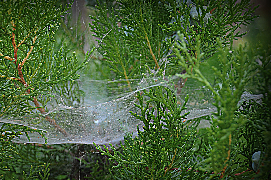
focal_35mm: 90
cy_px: 96
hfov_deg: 22.6
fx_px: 677
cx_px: 109
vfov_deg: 15.2
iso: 200
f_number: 4.8
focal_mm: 50
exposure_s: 1/100
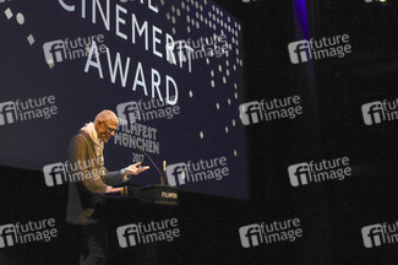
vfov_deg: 26.9
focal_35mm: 50
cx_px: 165
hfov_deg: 39.5
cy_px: 141
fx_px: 552
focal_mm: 24
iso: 3200
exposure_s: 1/160
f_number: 6.3
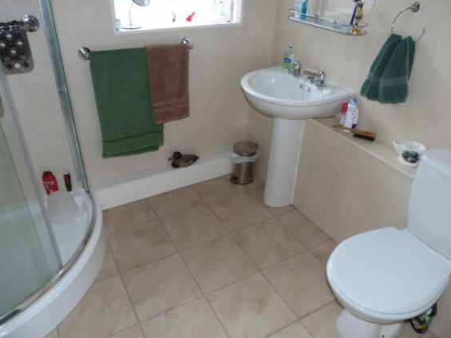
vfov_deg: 53.0
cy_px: 167
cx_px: 220
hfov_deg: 67.3
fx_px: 339
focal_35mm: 26
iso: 125
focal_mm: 4.5
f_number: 2.8
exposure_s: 1/60
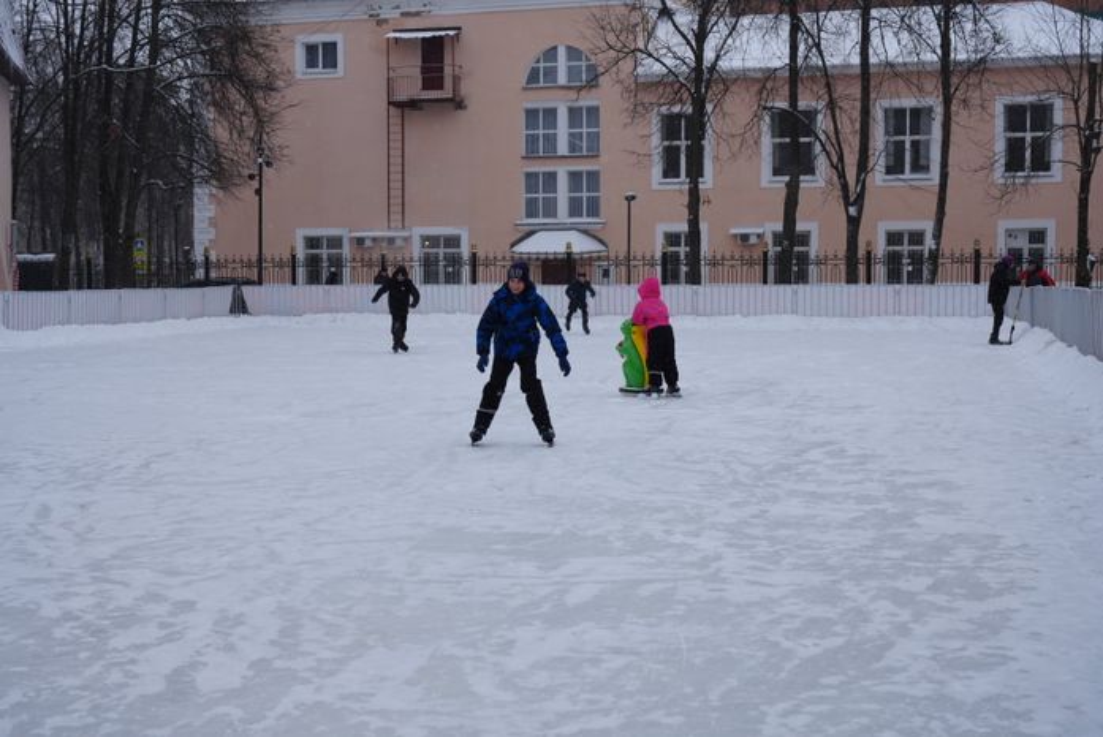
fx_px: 1472
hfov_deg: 41.1
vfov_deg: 28.1
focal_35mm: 48
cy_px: 368
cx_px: 552
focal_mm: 48
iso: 800
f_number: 5.6
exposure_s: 1/1250
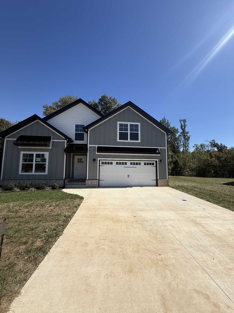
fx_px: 126
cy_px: 156
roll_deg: -0.6
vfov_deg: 102.1
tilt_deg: +4.6
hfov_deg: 85.7
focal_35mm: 14
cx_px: 117
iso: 50
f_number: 2.2
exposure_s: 1/2237
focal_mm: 2.22
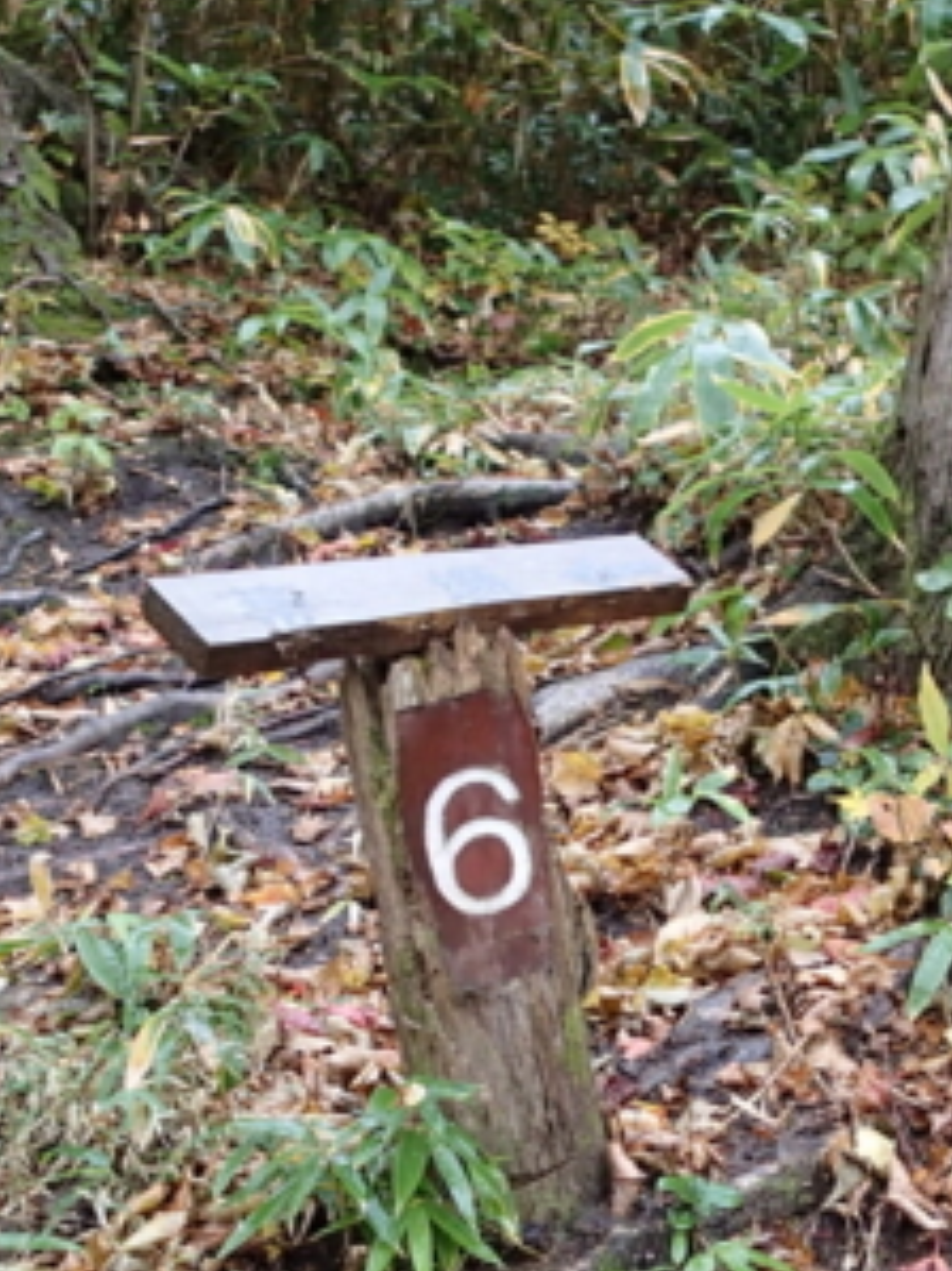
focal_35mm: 67
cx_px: 565
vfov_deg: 28.1
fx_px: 2459
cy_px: 1105
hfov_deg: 21.9
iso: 200
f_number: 2
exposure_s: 1/40
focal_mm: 4.5
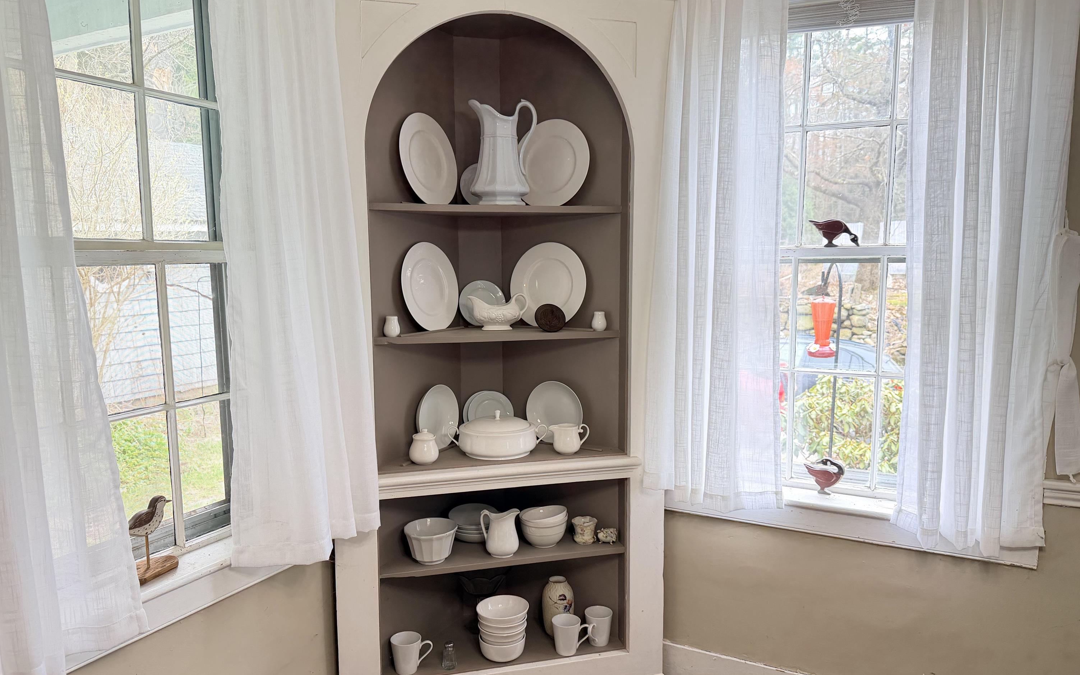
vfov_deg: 47.6
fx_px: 765
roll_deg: +1.2
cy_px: 357
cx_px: 540
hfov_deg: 70.4
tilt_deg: -8.4
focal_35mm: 26
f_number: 1.78
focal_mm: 6.76
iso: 200
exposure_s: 1/120
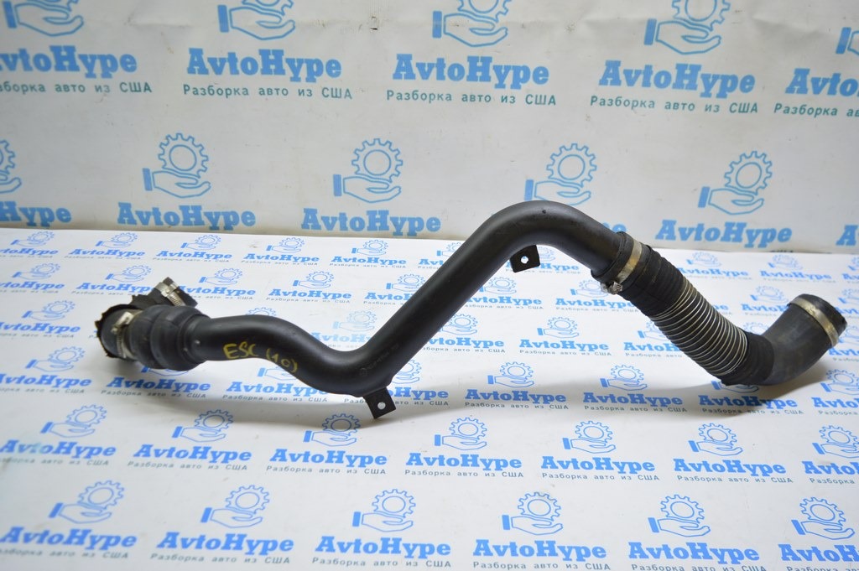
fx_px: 715
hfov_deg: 62.0
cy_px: 286
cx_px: 430
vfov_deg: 43.5
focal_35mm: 30
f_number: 3.5
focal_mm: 20
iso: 400
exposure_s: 1/50
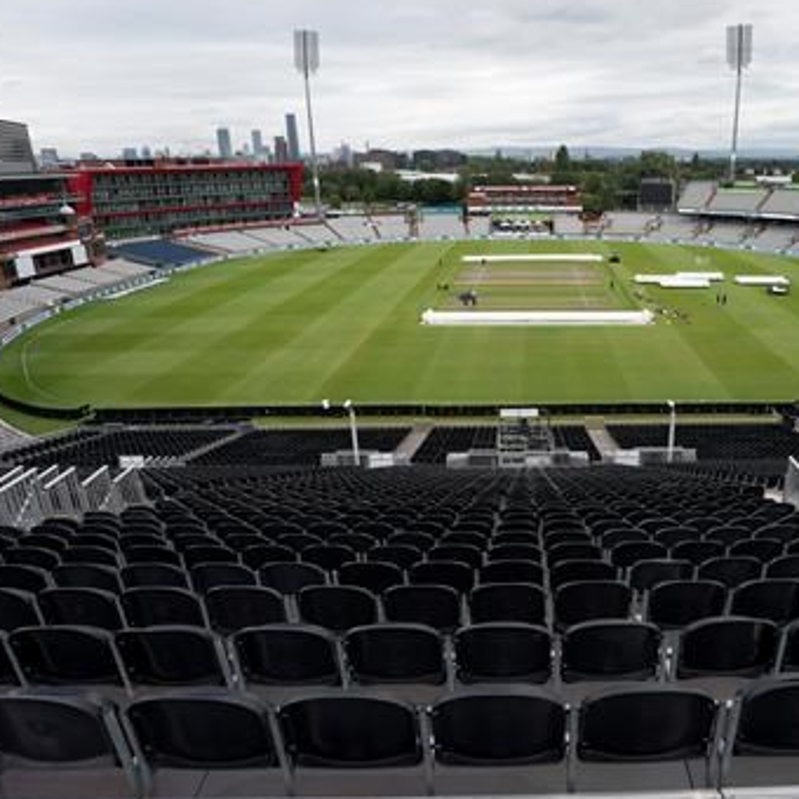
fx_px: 679
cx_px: 540
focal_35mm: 26
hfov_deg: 59.4
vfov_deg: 60.9
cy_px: 419
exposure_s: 1/2000
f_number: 5
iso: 640
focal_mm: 16
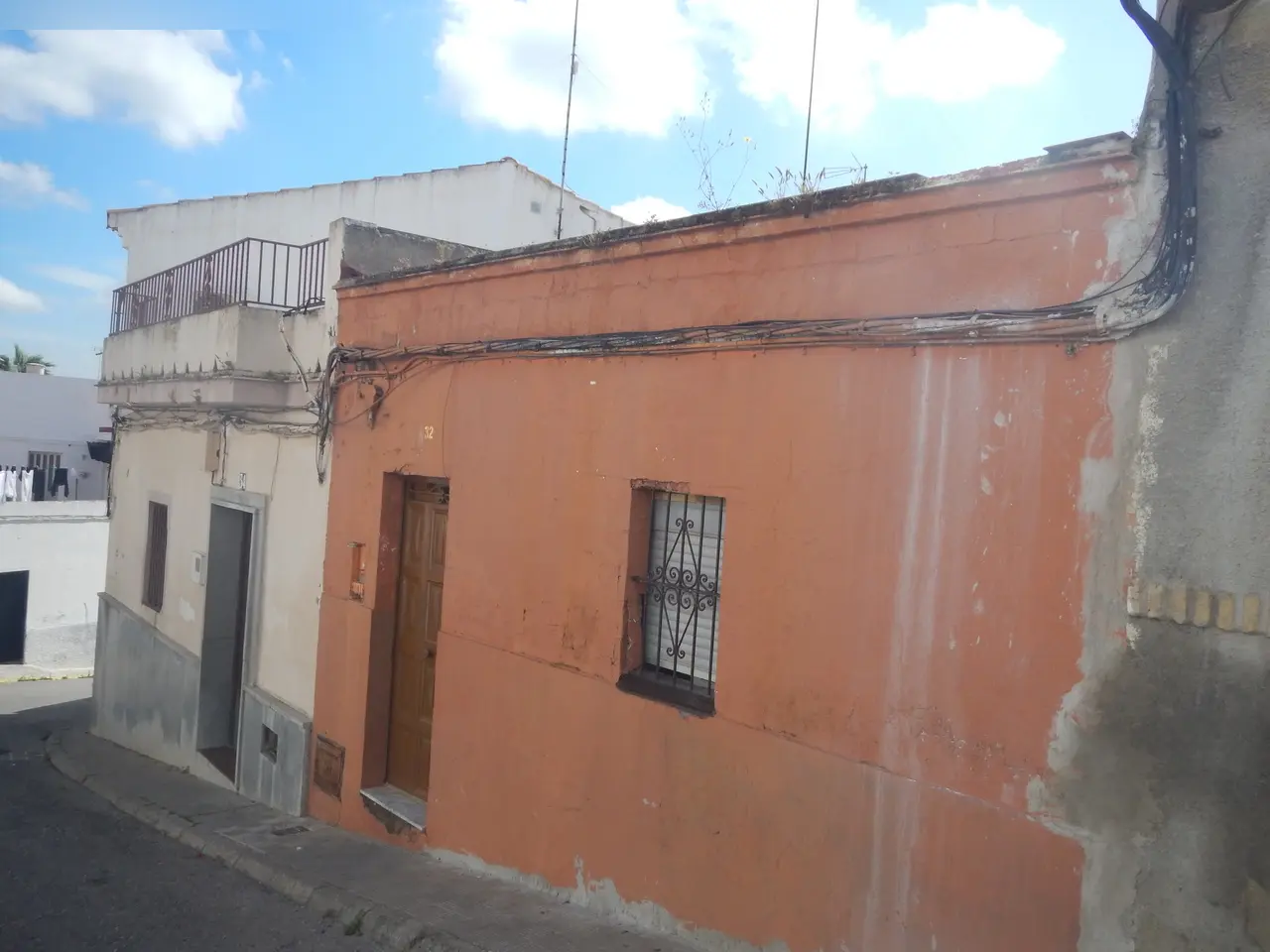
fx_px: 1027
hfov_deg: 63.4
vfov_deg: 49.7
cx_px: 635
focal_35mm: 28
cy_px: 476
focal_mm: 5
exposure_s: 1/1000
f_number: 3.9
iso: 125
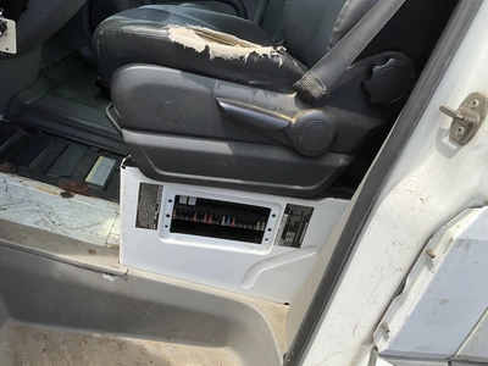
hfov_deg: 61.7
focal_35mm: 29
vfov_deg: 48.2
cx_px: 244
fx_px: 409
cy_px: 183
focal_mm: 3
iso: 25
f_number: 1.8
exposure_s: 1/666
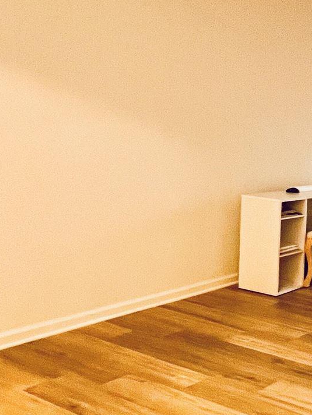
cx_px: 473
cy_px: 182
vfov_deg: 44.7
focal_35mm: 42
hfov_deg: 25.5
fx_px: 505
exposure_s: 1/60
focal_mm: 1.57
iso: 320
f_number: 1.8
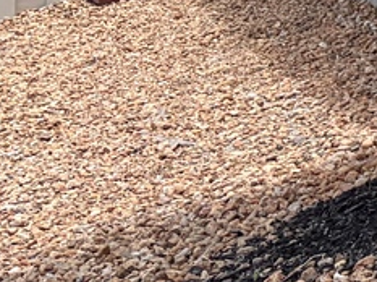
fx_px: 1751
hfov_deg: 9.6
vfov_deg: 8.2
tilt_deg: +8.3
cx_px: 1118
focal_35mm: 161
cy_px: -460
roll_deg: +1.7
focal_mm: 5.96
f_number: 1.6
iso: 50
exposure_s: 1/2747
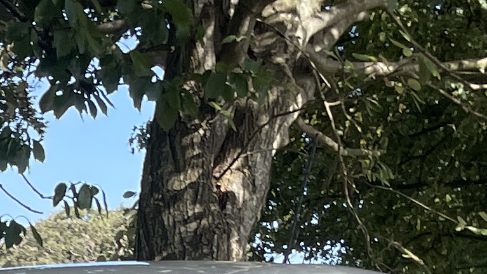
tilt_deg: -9.1
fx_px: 1924
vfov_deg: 7.1
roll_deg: +3.3
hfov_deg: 13.6
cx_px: -230
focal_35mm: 149
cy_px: 882
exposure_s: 1/888
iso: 32
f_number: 1.6
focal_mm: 4.2
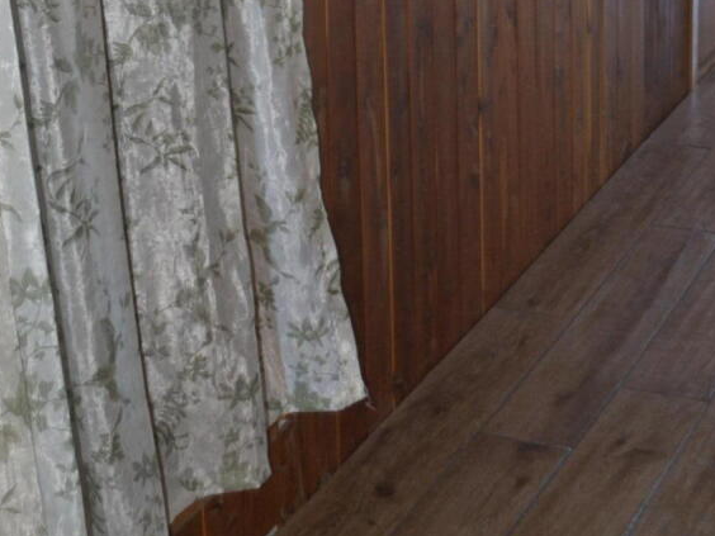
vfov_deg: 14.9
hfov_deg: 21.2
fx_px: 1900
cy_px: -267
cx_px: 512
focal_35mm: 92
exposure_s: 1/30
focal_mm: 18
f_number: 3.5
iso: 500
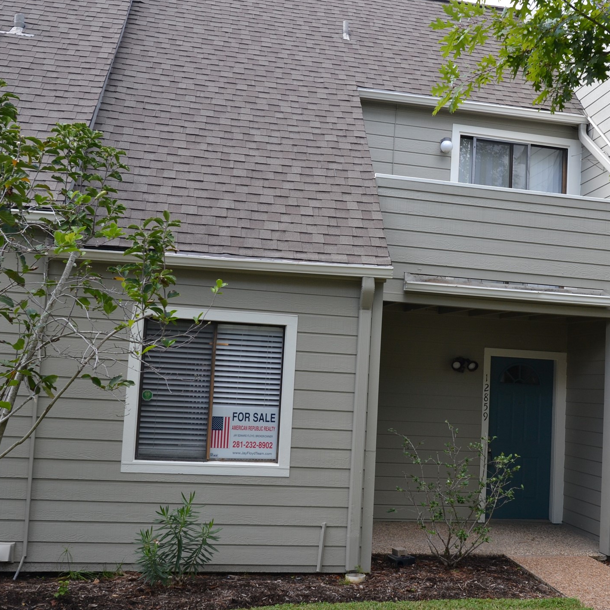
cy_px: 309
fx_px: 778
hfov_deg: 42.3
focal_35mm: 39
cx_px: 407
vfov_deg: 42.8
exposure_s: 1/125
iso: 160
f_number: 5.6
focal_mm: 20
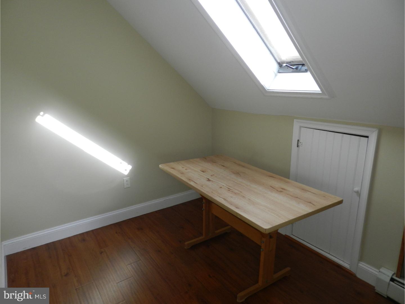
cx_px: 202
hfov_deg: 73.9
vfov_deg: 58.9
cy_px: 152
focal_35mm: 23
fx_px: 269
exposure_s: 1/60
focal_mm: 4
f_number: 3.4
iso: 160
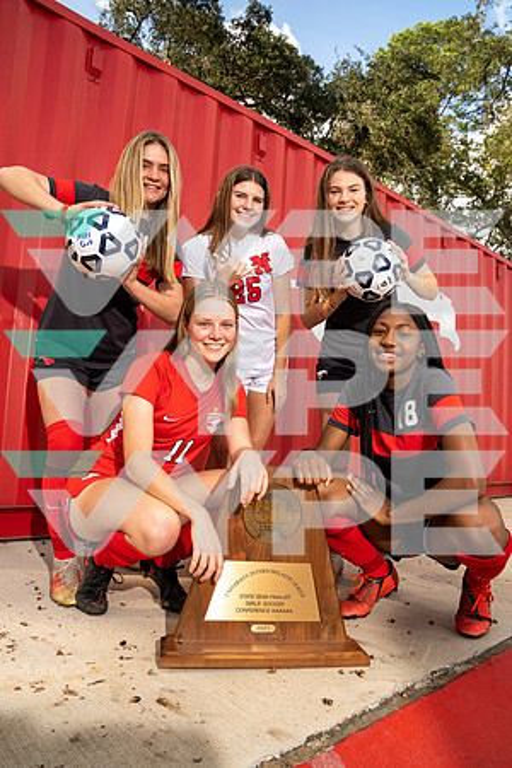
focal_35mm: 26
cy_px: 384
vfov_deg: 69.4
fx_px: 555
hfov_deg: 49.6
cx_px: 256
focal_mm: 26
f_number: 8
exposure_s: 1/250
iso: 200
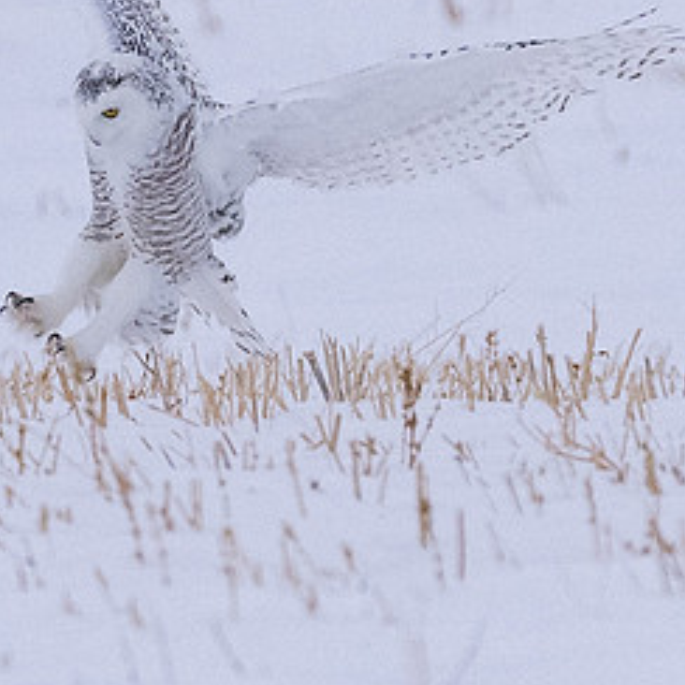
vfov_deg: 0.8
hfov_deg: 0.8
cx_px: 649
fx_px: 47933
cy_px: 745
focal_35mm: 2141
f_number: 5.3
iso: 2800
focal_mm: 300
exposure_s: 1/2000
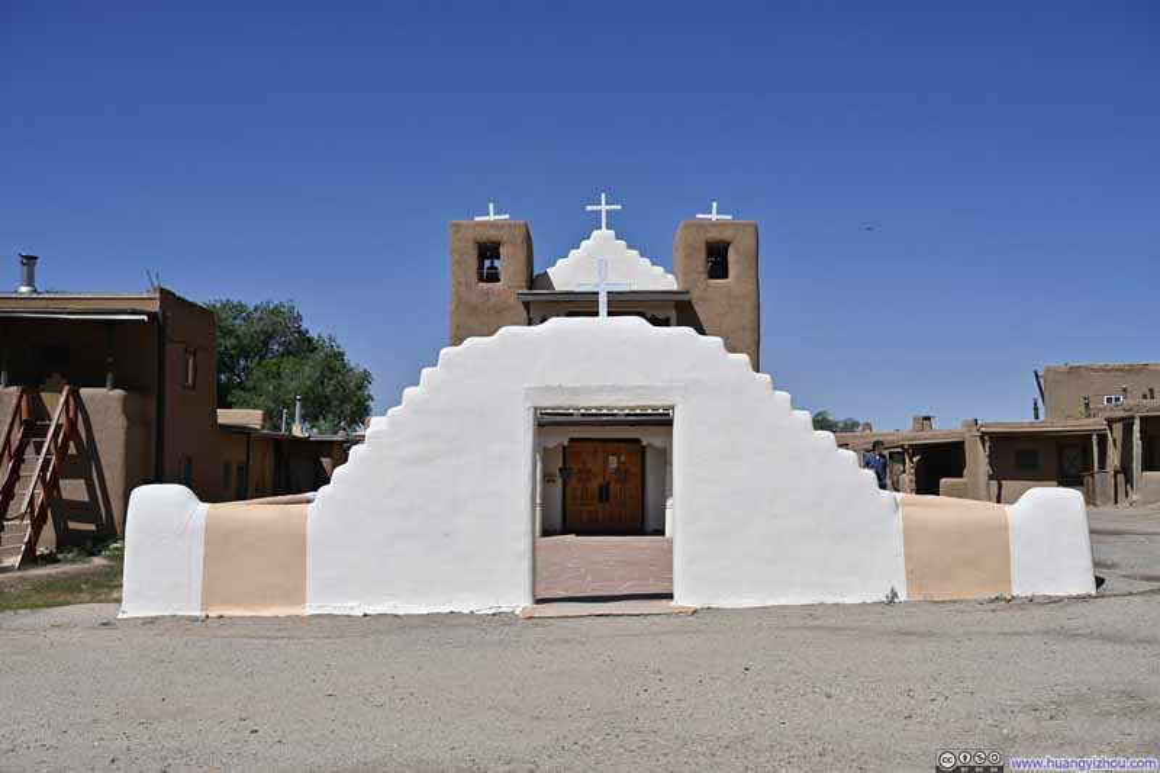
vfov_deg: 36.9
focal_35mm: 36
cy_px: 386
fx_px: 1160
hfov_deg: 53.1
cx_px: 580
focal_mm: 36
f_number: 5.6
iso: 64
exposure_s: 1/1600
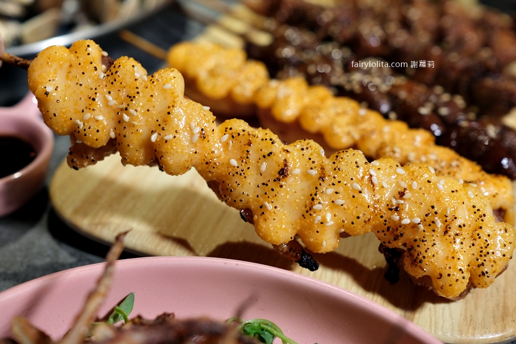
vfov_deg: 37.9
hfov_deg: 54.4
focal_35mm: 35
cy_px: 172
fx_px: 502
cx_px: 258
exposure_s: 1/100
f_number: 2.8
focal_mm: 23
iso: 1000
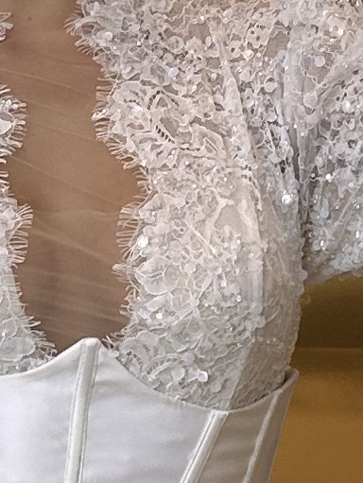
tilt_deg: -1.0
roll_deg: -0.6
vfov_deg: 9.6
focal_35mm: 205
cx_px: -23
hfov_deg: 7.2
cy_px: 363
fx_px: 2863
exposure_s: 1/100
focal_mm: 5.7
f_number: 1.5
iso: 50
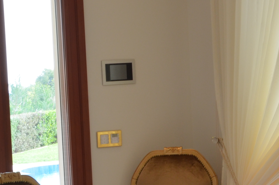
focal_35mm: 117
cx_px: -27
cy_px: 138
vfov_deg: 11.6
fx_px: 905
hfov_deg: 17.0
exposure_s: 1/13
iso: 320
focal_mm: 24
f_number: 11
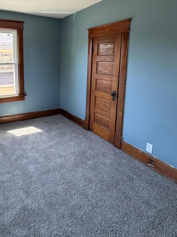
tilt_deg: -7.6
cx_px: 43
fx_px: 157
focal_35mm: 23
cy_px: 84
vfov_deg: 72.2
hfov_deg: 55.8
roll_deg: +0.2
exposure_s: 1/121
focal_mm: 2.22
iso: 250
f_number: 2.2
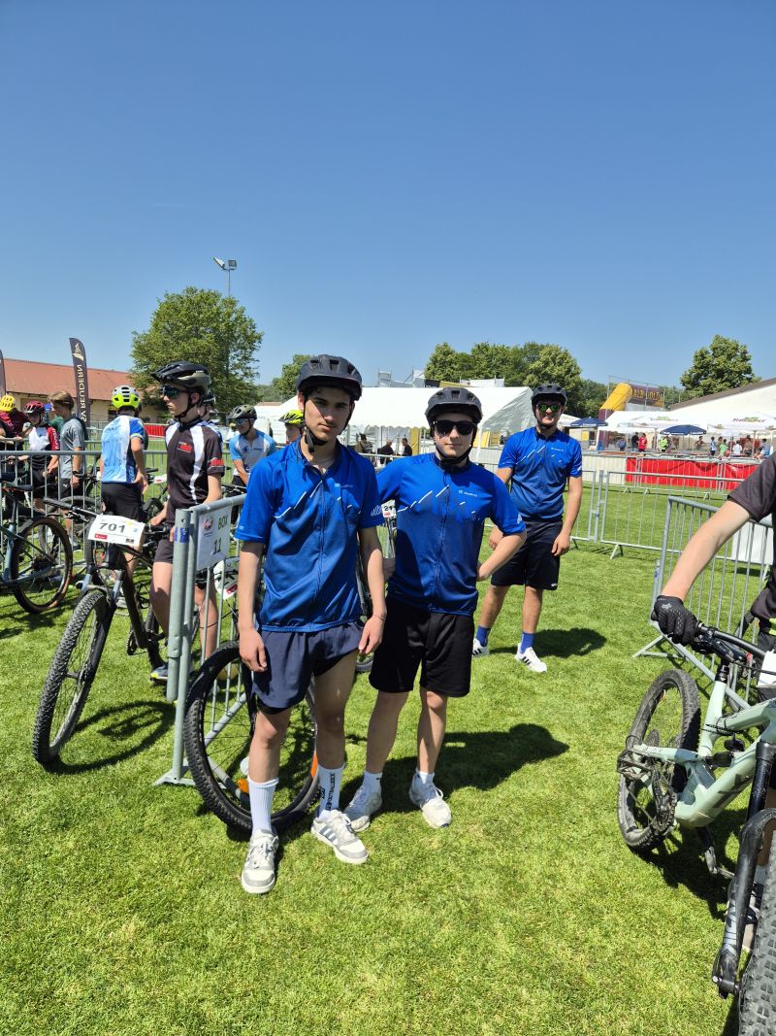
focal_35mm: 23
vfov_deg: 73.9
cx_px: 388
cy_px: 518
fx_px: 688
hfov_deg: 58.9
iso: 25
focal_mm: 5.4
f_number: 1.8
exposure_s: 1/1544
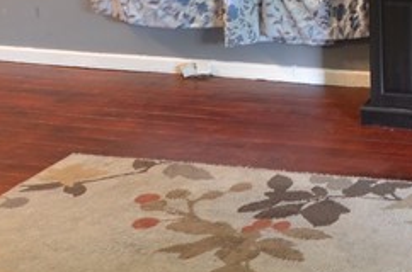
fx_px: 848
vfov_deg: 16.9
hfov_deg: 22.8
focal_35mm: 74
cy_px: -113
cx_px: 598
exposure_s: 1/2.5
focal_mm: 11
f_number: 3.2
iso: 250
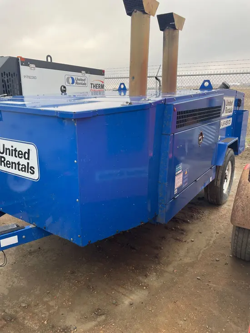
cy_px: 166
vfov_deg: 67.3
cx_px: 125
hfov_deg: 53.1
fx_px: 250
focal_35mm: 26
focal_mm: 4.2
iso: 40
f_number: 1.6
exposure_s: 1/120
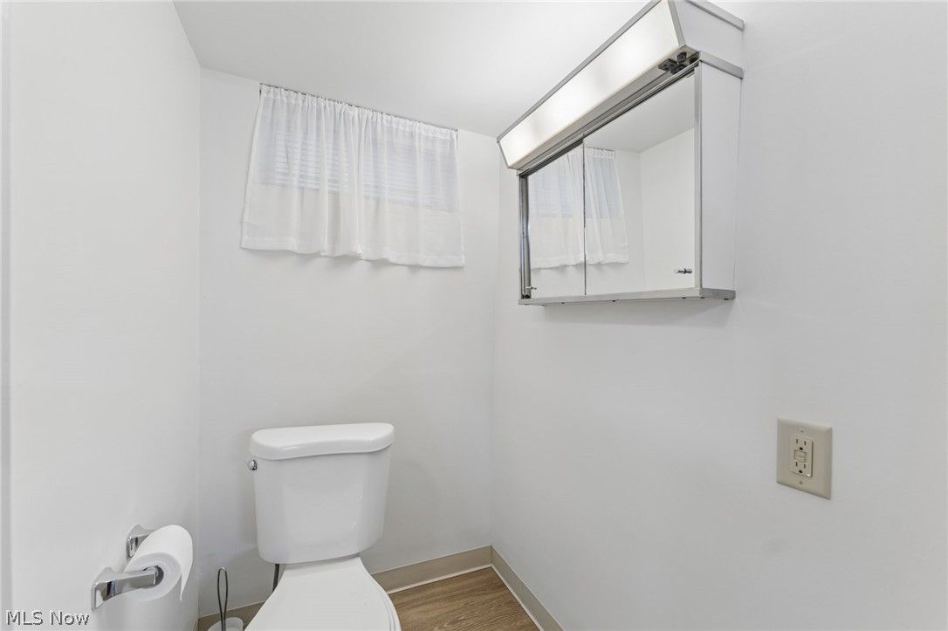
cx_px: 474
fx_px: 368
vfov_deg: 81.2
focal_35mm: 14
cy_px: 316
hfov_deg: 104.3
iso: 200
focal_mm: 14
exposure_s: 1/20
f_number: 5.6
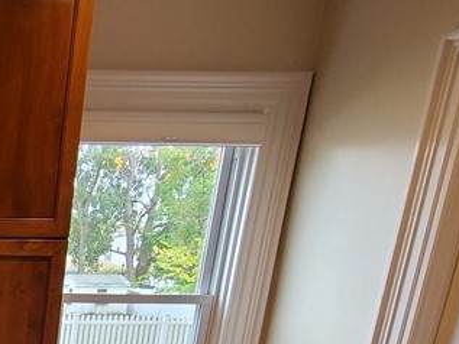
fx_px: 557
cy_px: 461
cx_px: -162
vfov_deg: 27.8
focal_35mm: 42
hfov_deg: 31.9
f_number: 2.2
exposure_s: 1/59
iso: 200
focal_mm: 2.2
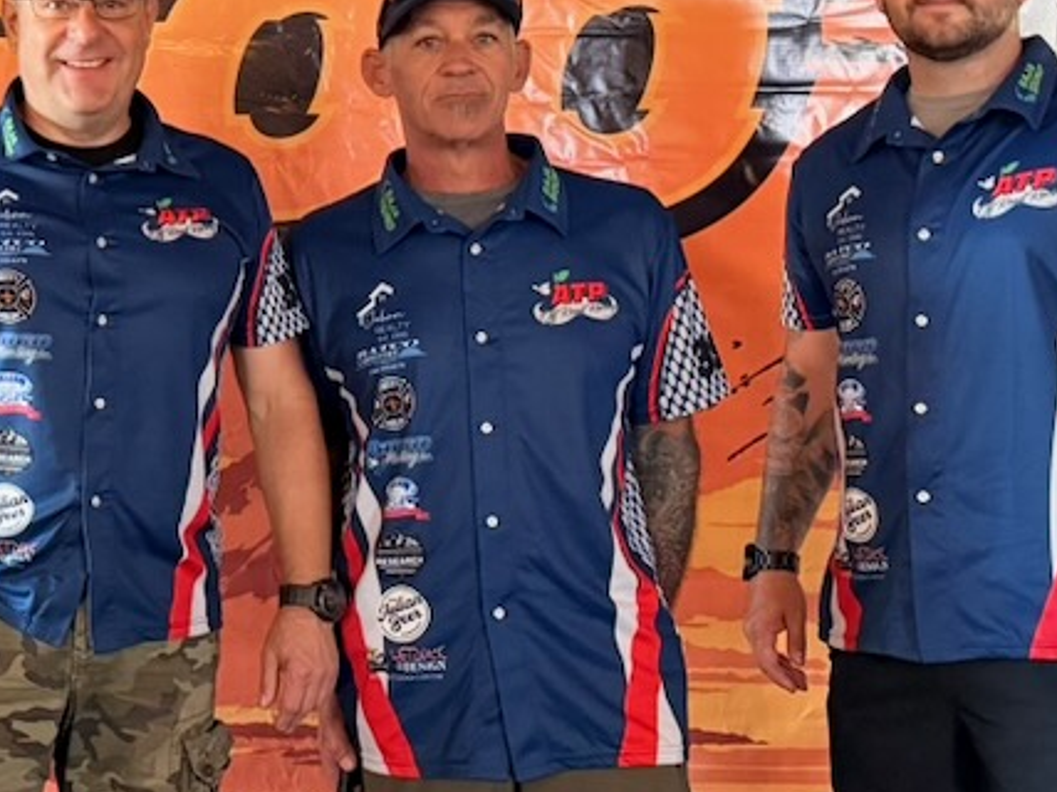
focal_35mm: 72
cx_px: 15
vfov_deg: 20.4
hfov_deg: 25.8
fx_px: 2198
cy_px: 332
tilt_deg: +1.4
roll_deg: +0.3
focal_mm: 6.76
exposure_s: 1/40
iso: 640
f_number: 1.78
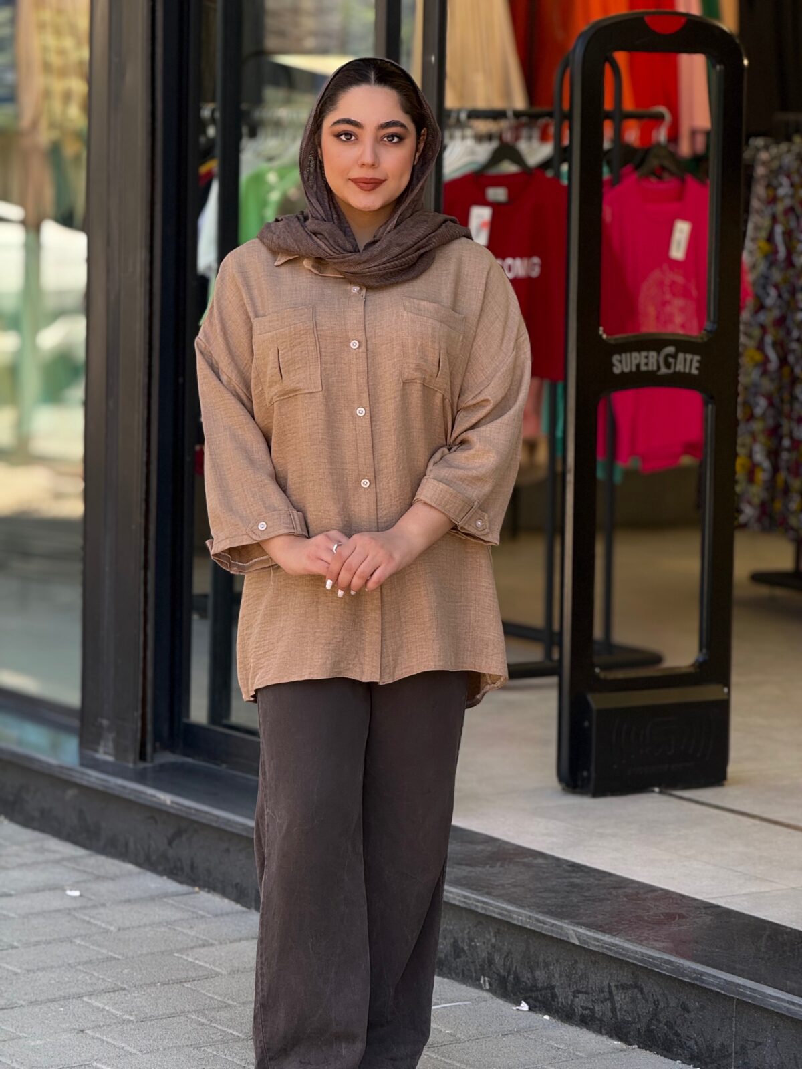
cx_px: 401
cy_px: 534
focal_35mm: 120
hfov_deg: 12.3
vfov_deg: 16.4
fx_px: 3707
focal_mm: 15.66
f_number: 2.8
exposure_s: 1/138
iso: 50
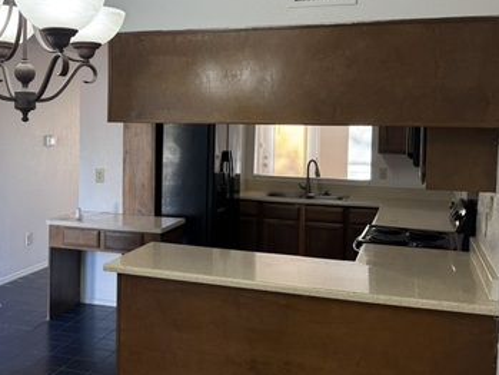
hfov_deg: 42.3
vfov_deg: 32.8
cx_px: 160
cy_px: 150
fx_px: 634
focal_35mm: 44
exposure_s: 1/120
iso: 125
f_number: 1.78
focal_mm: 6.76
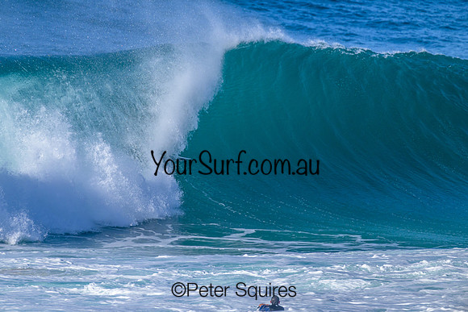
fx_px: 9009
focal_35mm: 693
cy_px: 119
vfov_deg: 2.0
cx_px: 178
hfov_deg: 3.0
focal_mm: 560
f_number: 8
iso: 560
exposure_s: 1/2000
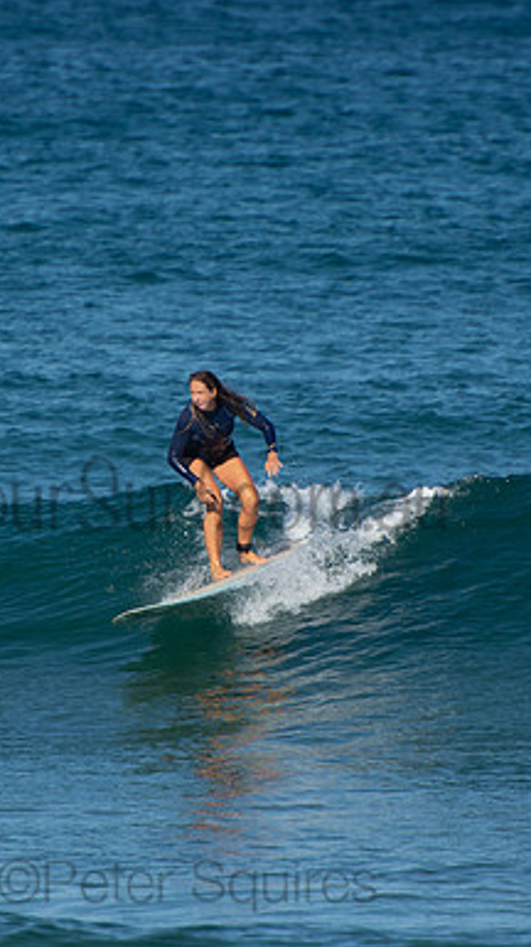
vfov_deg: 2.3
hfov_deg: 1.3
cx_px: 187
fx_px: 23776
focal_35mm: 948
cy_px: 474
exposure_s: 1/1600
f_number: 5.6
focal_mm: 400
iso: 220
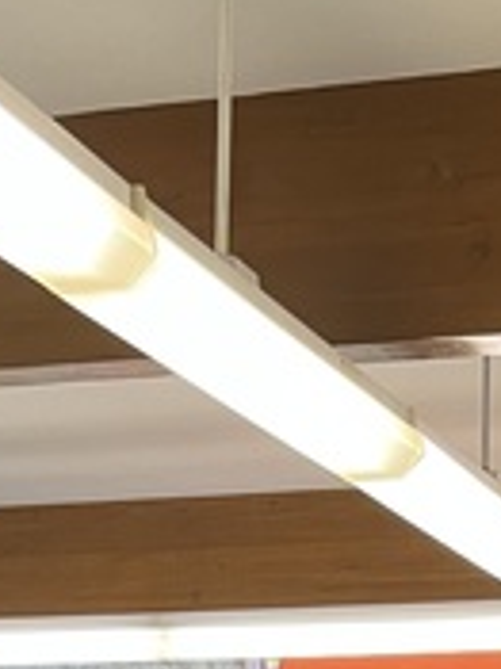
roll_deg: +0.0
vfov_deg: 13.8
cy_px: 1384
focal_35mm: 119
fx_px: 2299
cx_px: 294
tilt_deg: -11.3
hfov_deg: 12.4
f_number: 1.6
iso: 100
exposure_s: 1/60
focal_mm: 5.1
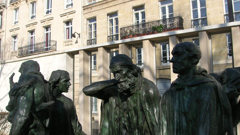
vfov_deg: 30.4
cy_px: 75
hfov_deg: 51.6
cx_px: 121
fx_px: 248
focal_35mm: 39
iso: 50
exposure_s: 1/330
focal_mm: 5.8
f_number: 4.9
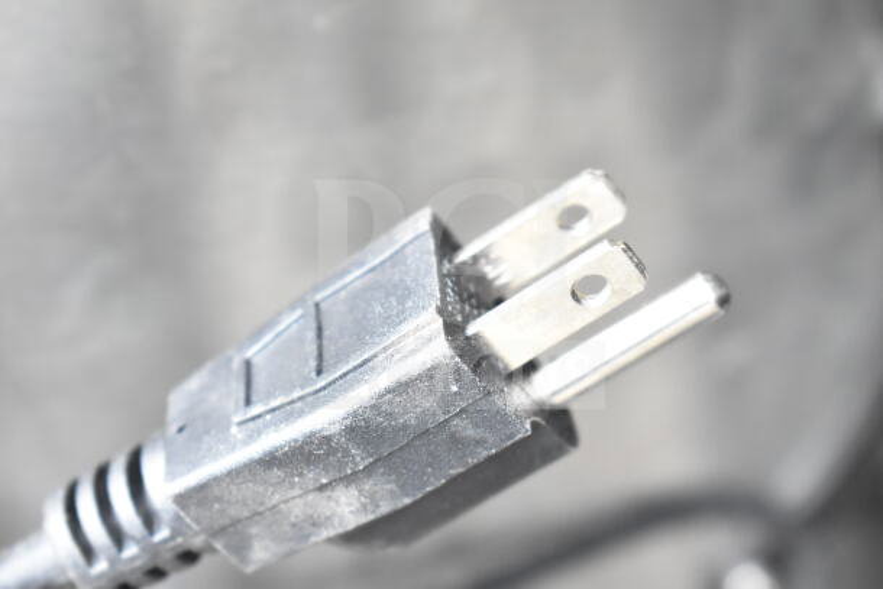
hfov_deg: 24.6
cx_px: 442
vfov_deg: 16.6
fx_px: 2024
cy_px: 294
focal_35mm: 82
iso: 3200
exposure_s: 1/100
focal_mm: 55
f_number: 5.6
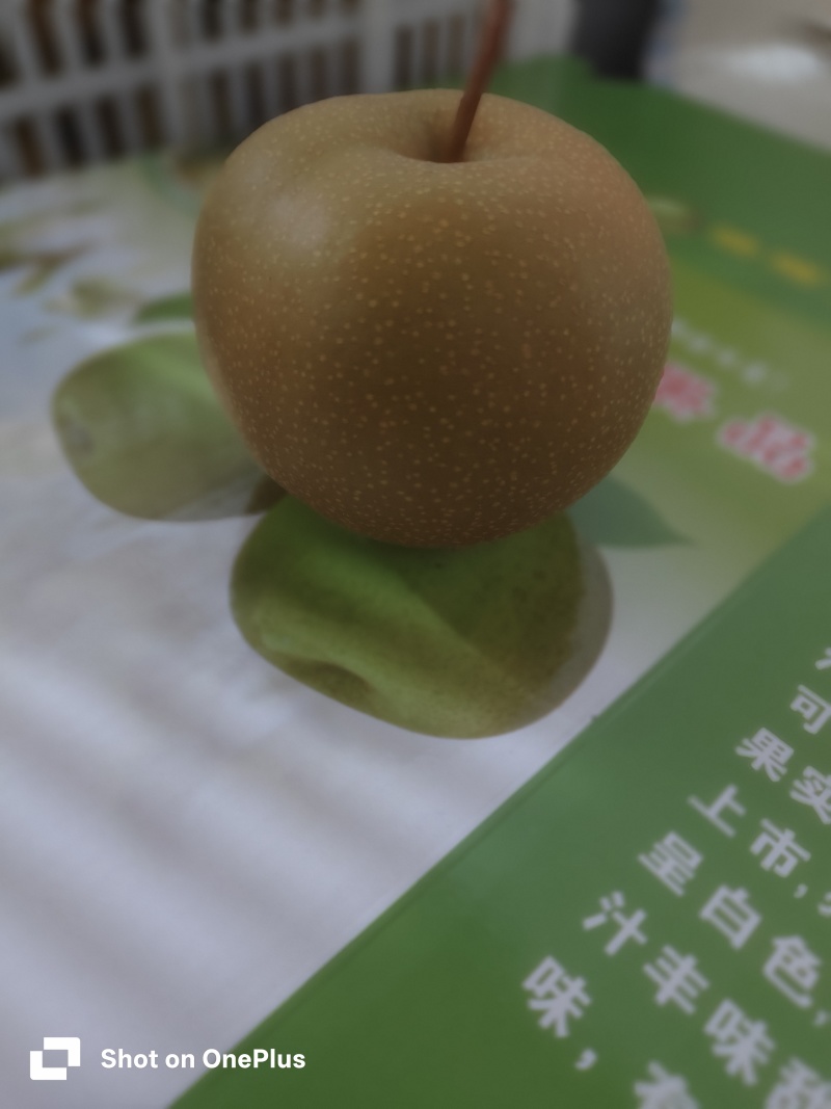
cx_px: 416
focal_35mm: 24
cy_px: 554
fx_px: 768
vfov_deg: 71.6
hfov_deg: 56.8
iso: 800
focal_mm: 5.59
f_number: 1.4
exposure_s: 1/33
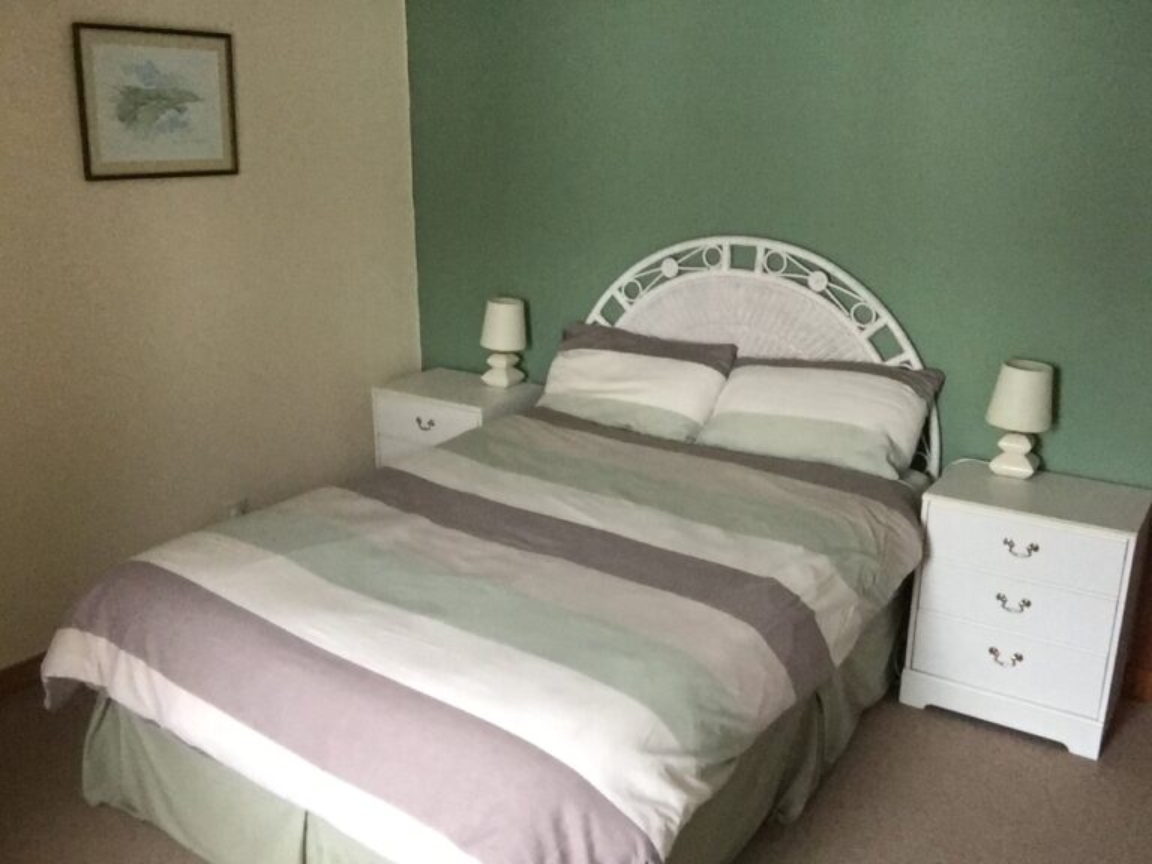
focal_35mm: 31
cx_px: 576
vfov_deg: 45.4
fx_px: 1032
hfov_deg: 58.4
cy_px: 432
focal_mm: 2.65
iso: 320
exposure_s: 1/33
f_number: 2.2
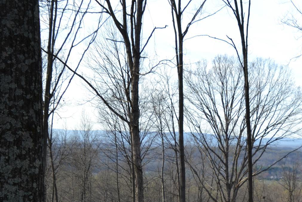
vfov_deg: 16.9
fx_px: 663
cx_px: 268
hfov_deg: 25.0
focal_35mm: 79
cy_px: 204
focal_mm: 26
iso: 110
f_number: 5.6
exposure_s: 1/125
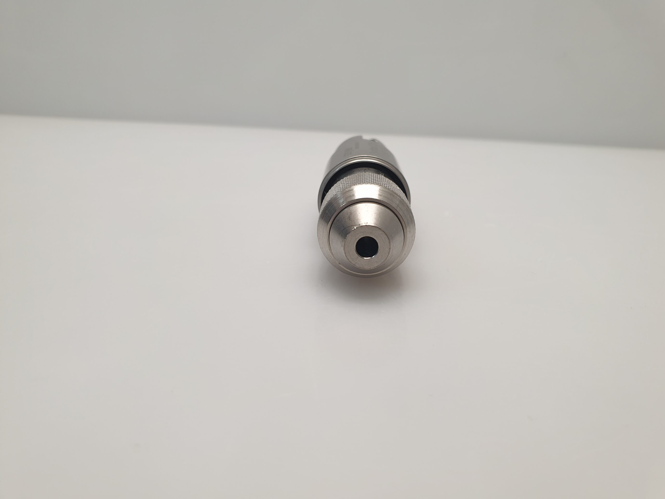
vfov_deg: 53.1
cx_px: 332
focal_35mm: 26
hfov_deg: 67.3
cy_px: 250
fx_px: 499
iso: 64
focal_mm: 4.3
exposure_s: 1/50
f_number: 2.4
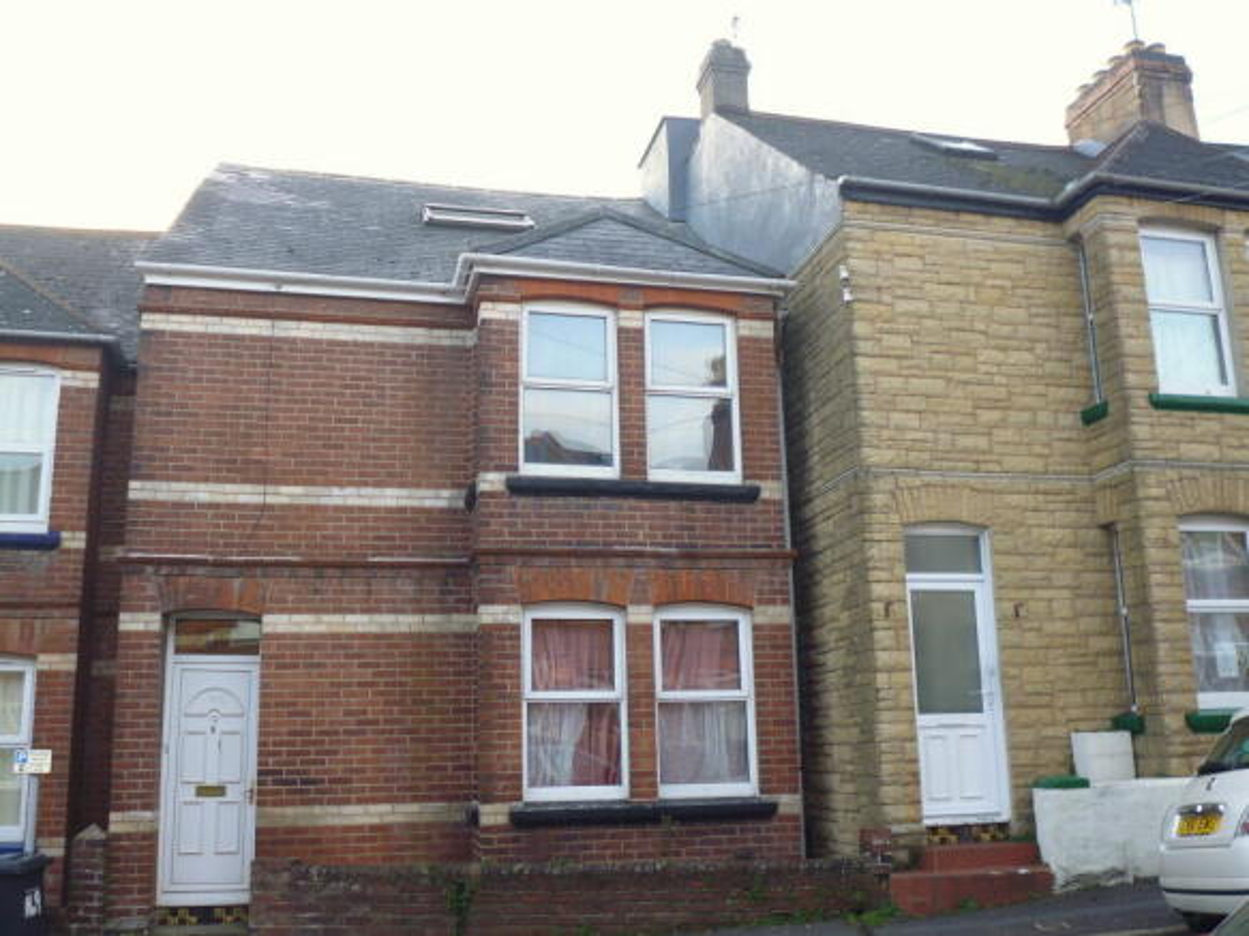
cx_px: 624
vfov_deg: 40.7
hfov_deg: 52.6
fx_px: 1263
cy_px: 468
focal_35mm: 35
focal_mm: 6.3
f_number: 3.3
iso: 100
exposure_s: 1/80
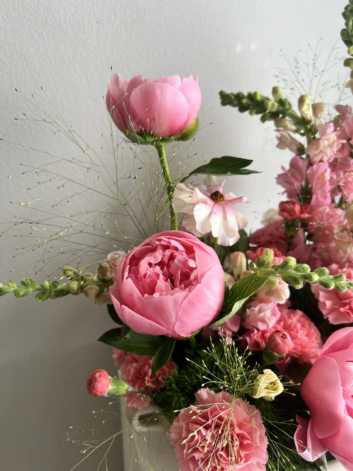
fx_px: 354
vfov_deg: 67.3
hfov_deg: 53.1
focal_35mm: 26
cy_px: 236
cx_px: 176
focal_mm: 5.7
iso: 100
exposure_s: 1/121
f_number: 1.5
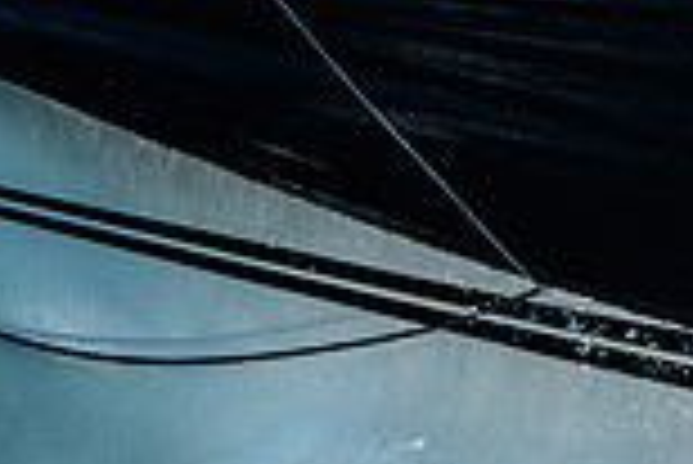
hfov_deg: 1.0
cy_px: -256
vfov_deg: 0.7
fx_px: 39460
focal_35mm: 2048
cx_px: -513
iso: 400
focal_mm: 310
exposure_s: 1/1250
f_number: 5.6
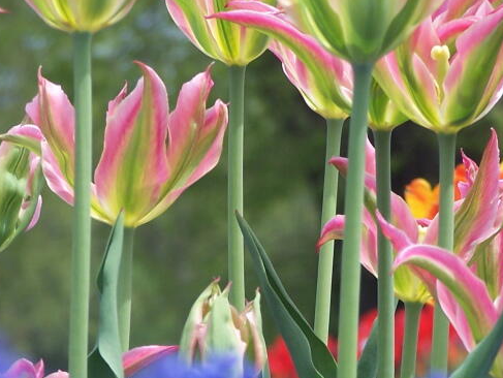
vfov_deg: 4.2
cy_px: 212
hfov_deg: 5.6
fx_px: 5162
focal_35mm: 355
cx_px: 332
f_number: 3.2
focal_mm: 28
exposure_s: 1/800
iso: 80
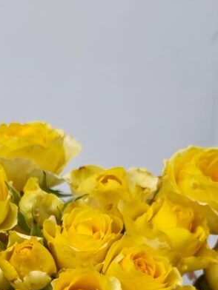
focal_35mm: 68
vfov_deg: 27.1
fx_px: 571
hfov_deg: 21.3
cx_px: 40
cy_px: 283
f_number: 1.8
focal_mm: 5.4
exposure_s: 1/60.2
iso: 160
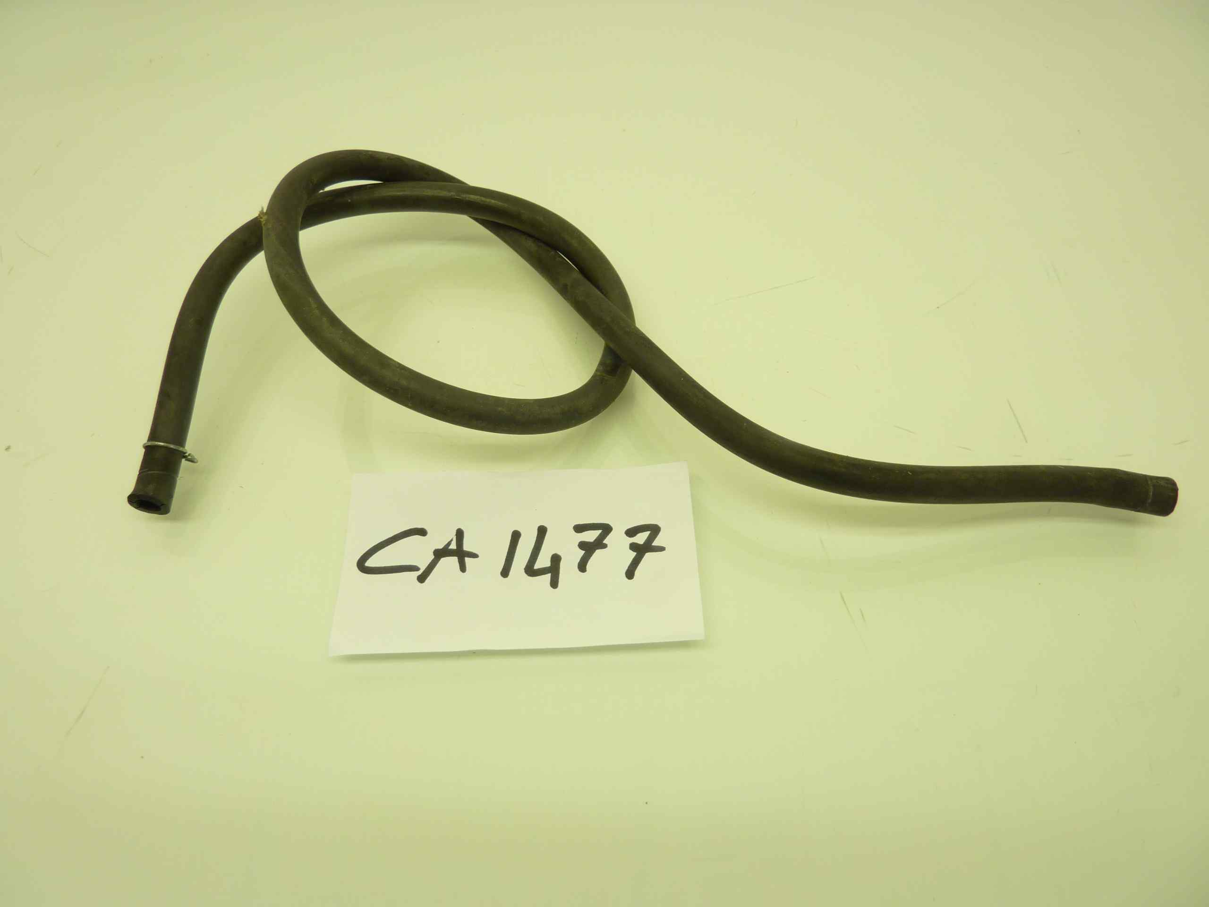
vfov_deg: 54.9
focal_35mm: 25
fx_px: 873
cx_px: 604
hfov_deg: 69.4
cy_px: 454
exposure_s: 1/40
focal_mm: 4.1
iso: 80
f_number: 3.3
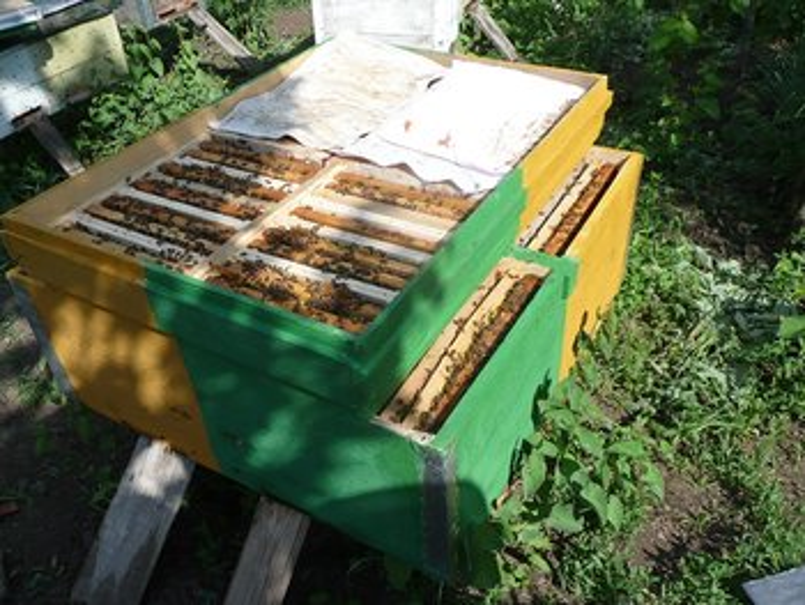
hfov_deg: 59.9
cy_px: 302
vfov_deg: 46.8
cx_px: 402
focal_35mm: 30
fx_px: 698
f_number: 3.4
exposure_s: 1/800
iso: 100
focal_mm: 4.9
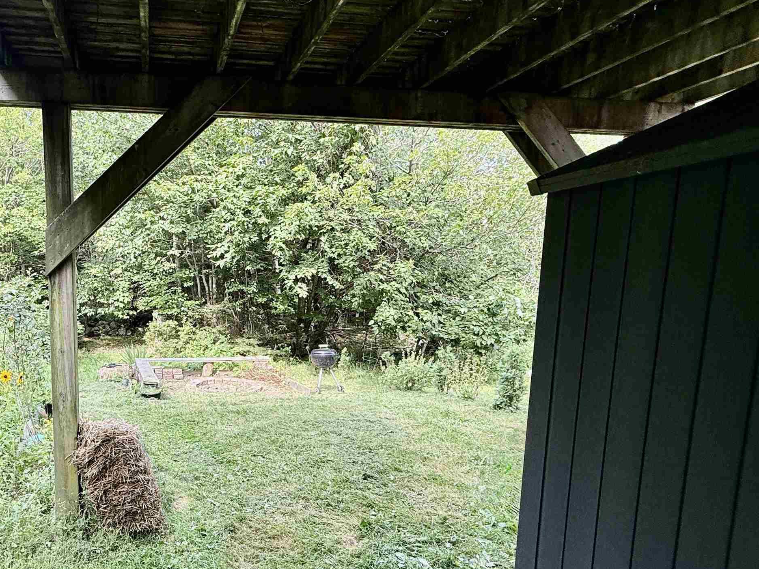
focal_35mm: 23
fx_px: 504
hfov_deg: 70.2
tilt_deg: -6.7
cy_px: 340
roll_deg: -1.1
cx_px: 213
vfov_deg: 58.4
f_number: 2.2
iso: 50
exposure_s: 1/144
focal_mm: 2.22
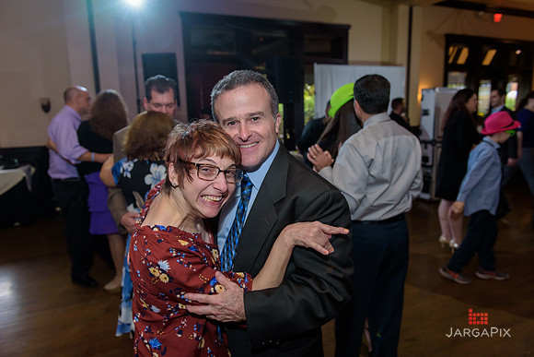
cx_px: 267
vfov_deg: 49.6
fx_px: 386
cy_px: 178
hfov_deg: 69.4
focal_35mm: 26
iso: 1250
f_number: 3.2
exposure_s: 1/125
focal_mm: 26
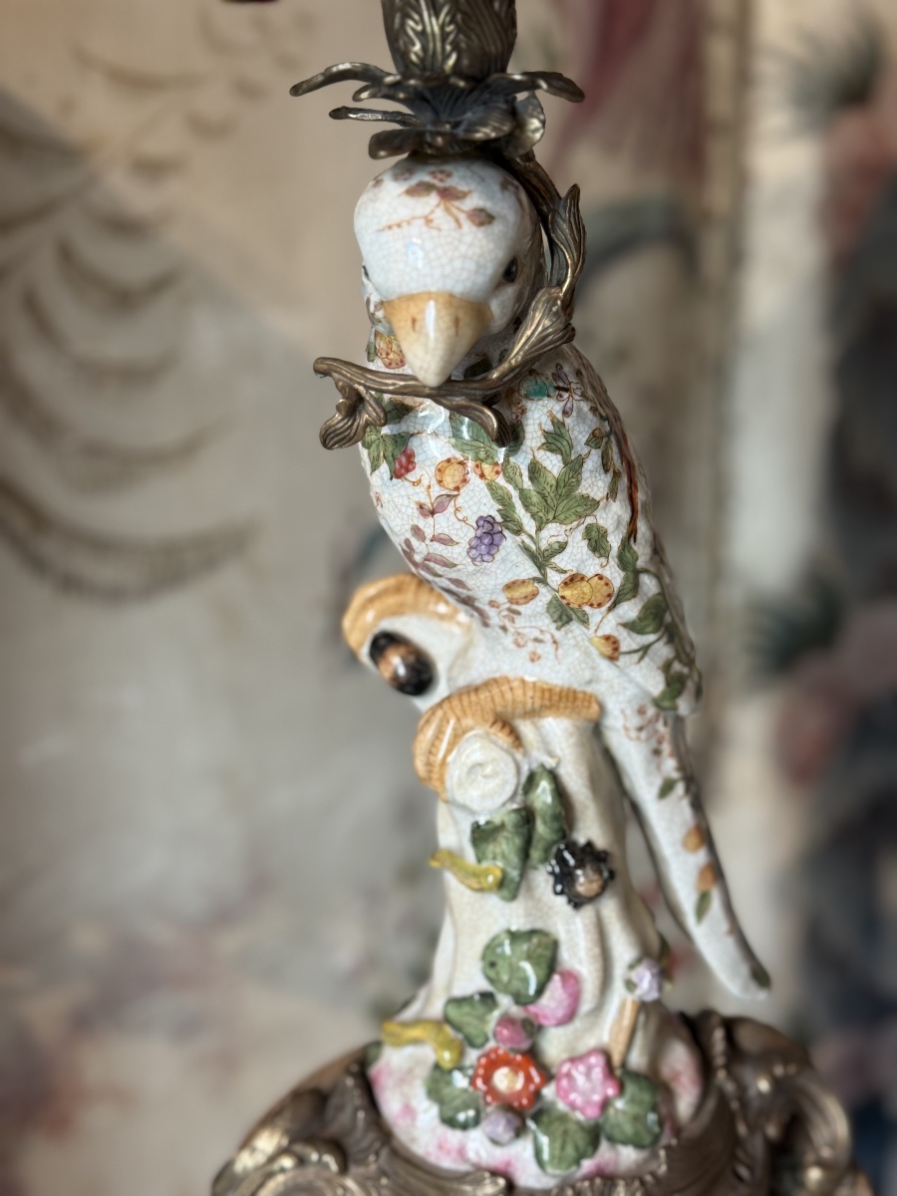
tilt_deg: -18.6
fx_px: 1658
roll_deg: +0.2
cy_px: 598
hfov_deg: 30.3
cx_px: 448
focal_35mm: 48
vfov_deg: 39.7
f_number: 1.78
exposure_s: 1/50
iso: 100
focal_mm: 6.76
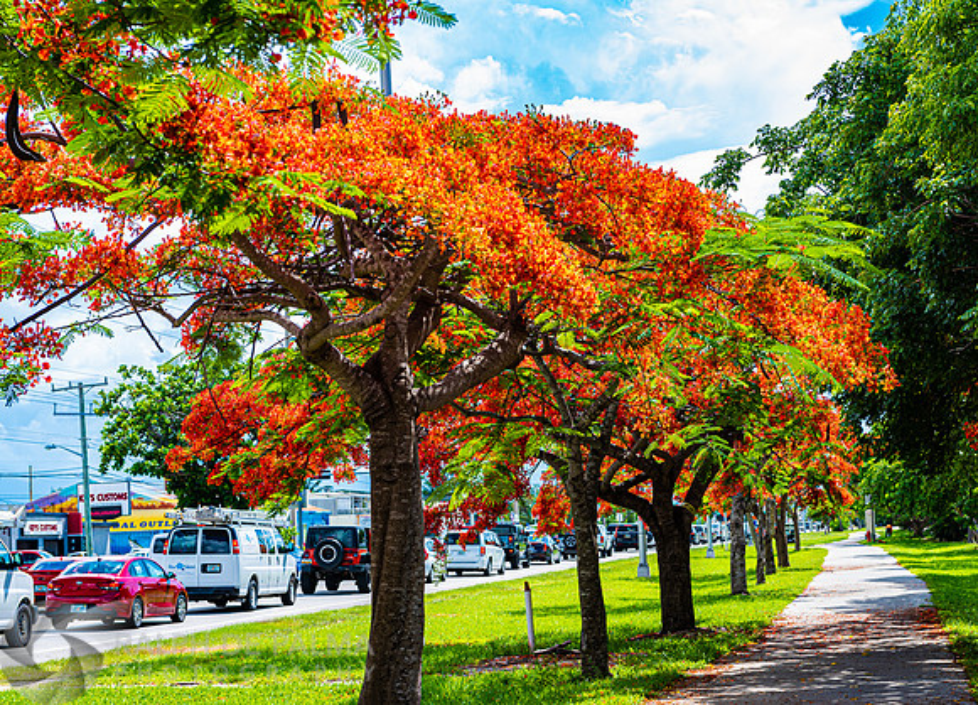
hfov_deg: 25.2
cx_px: 562
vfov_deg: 18.3
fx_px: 2185
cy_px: 375
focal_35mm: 78
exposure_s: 1/100
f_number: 7.1
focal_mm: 70
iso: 64
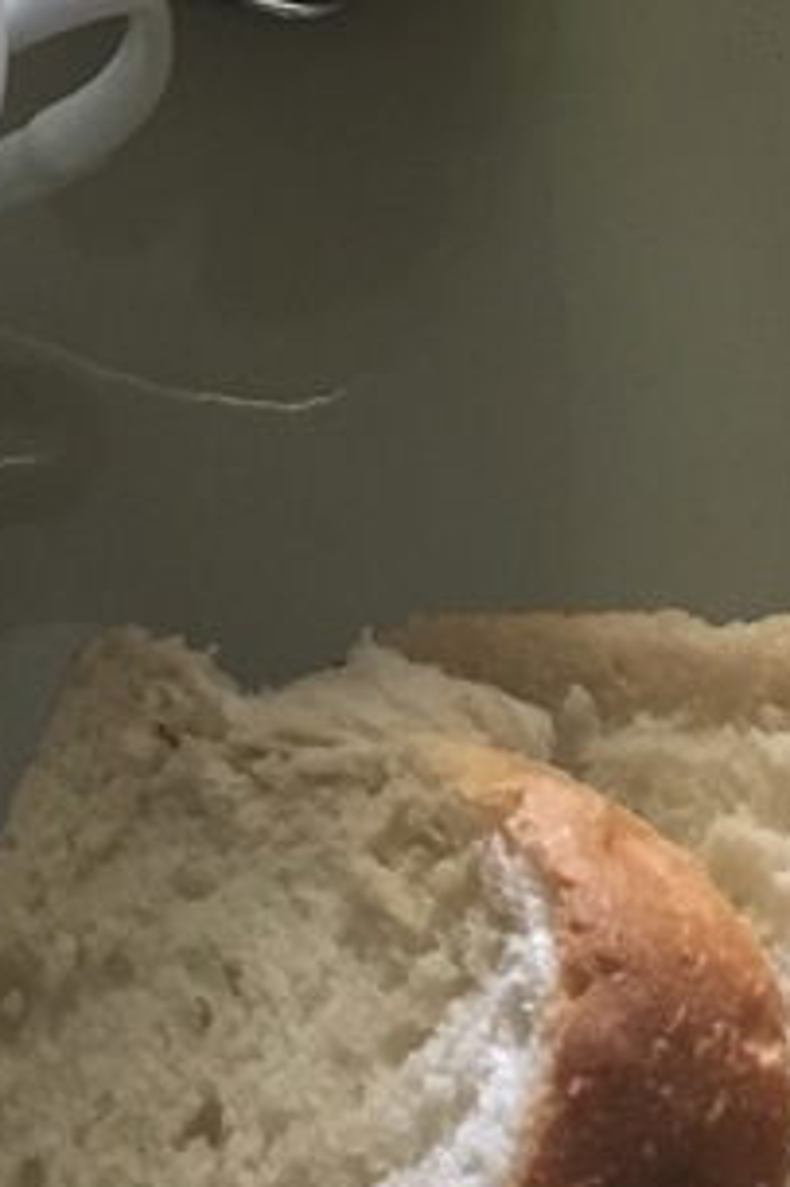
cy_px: -389
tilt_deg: -53.4
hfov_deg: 14.9
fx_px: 2999
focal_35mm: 91
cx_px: 101
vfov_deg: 20.3
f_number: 2.2
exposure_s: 1/25
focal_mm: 4.15
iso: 250
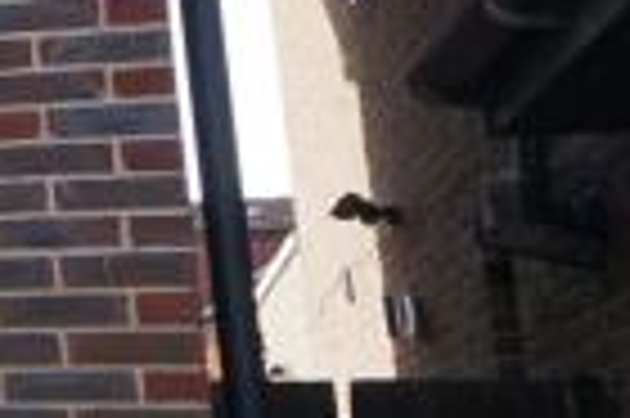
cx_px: -1444
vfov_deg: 11.7
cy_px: 106
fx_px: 2045
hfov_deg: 10.2
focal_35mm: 117
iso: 100
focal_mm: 16
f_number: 7.1
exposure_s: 1/100
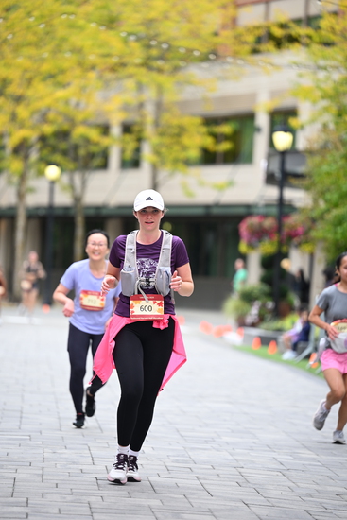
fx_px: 2384
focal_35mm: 165
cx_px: 174
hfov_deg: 8.3
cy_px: 260
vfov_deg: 12.4
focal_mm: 165
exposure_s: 1/1600
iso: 640
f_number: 2.8
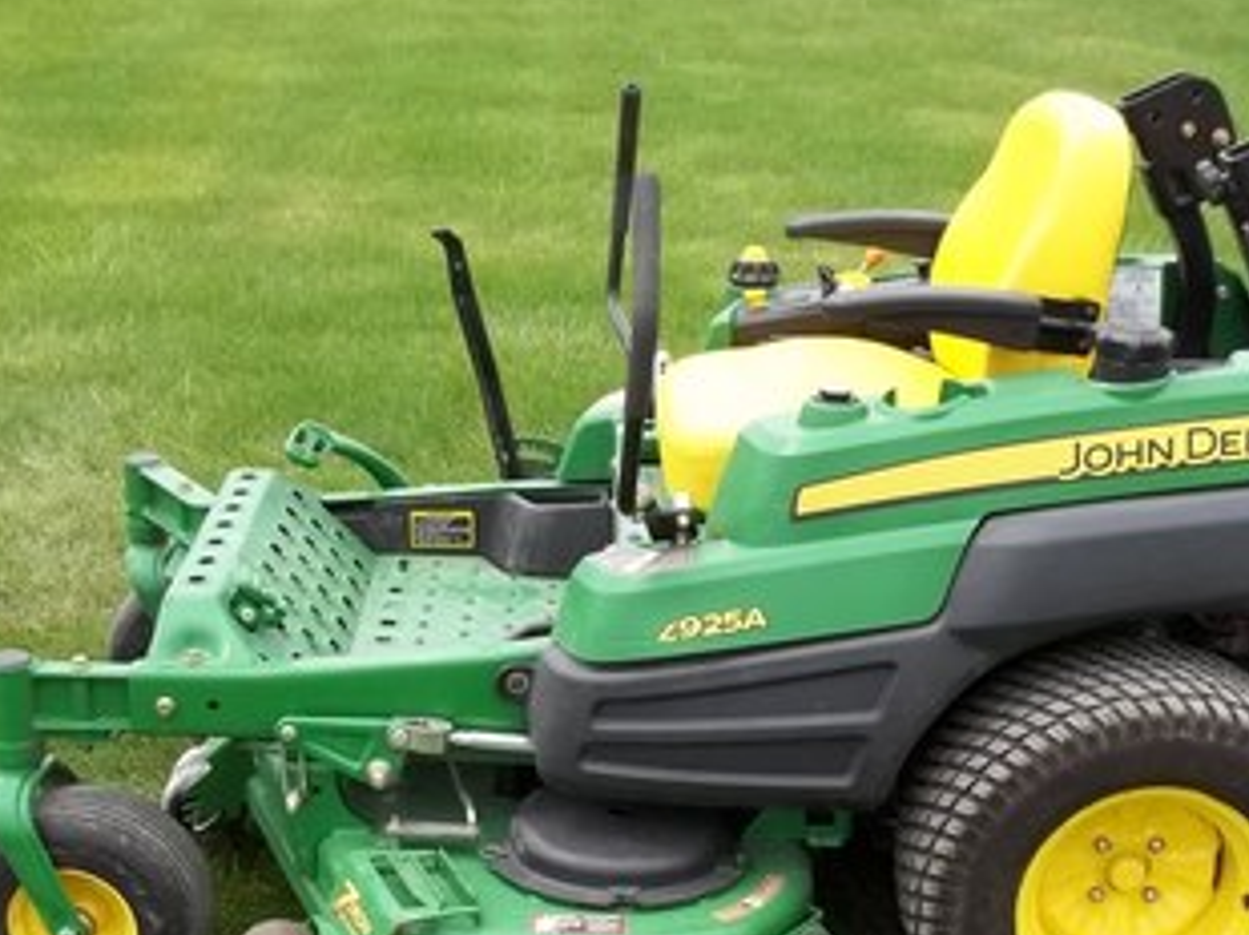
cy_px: 661
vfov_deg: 25.0
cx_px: 802
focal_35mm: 58
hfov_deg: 33.0
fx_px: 2091
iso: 64
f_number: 3.3
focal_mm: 5.9
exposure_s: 1/320
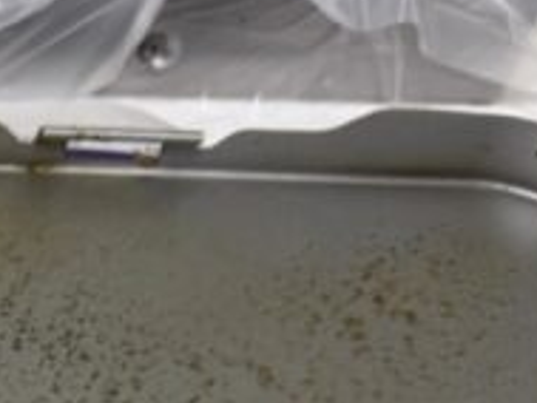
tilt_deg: -55.4
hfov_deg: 13.6
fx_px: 2018
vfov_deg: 10.2
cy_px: 908
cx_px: -423
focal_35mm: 130
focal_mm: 6.76
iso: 160
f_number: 1.78
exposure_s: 1/110
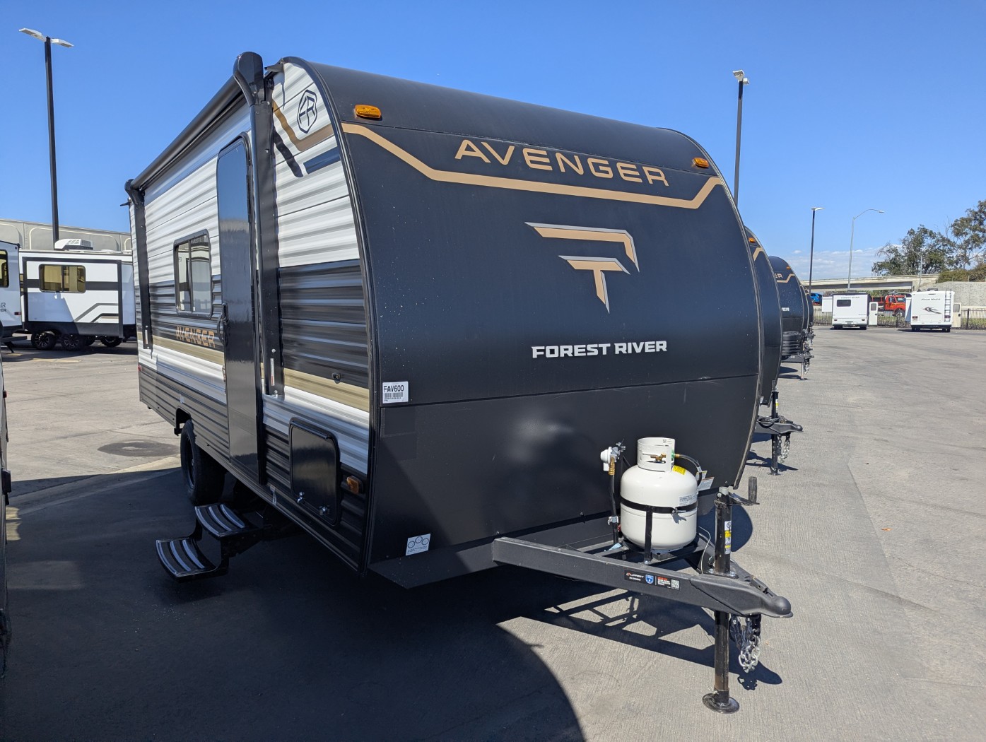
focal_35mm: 24
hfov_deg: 71.5
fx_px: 684
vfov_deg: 56.9
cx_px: 493
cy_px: 371
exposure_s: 1/2976
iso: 45
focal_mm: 6.81
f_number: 1.85
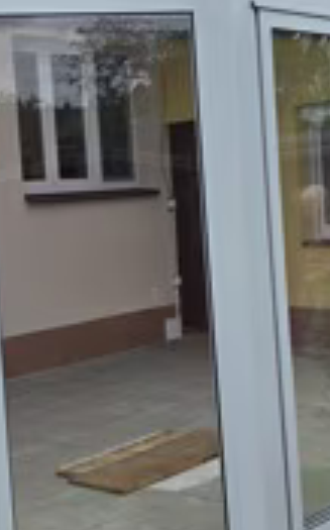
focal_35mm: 67
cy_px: 245
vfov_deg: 30.6
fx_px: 966
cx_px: 103
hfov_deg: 19.3
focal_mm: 6.3
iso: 12
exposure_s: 1/566
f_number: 1.7
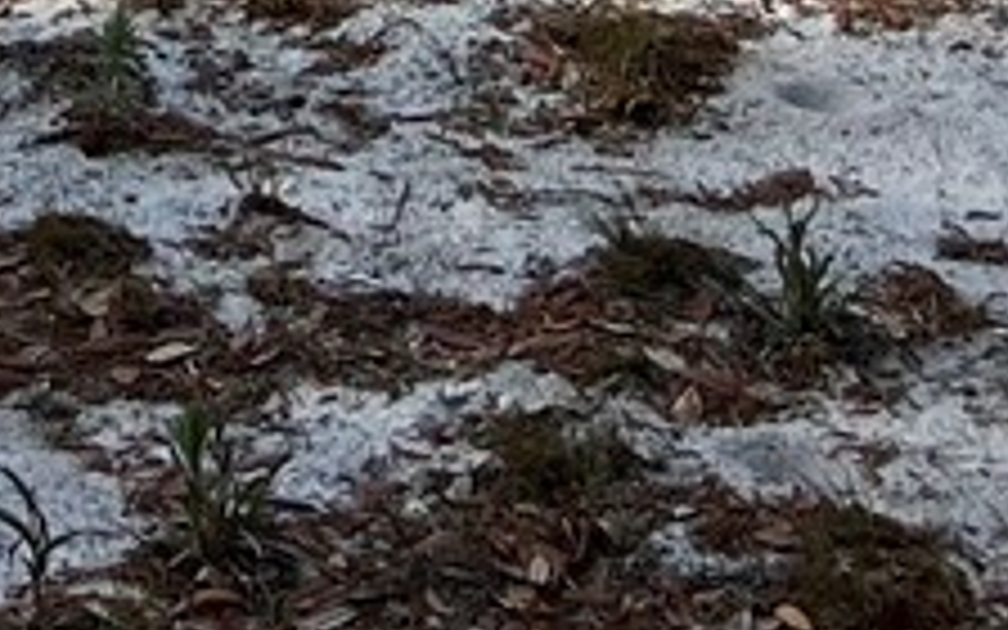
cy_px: -1516
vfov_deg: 6.0
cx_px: -288
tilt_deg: -0.7
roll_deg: +0.2
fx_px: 5412
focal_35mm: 197
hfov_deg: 10.4
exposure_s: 1/5076
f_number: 1.5
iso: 50
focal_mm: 5.7
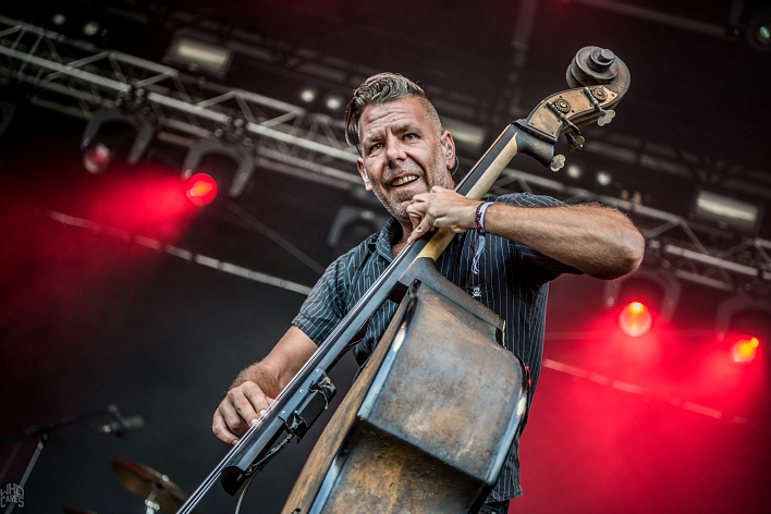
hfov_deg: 35.1
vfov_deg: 23.8
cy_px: 255
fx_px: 1221
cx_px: 384
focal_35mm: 57
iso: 125
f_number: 2.8
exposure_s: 1/100
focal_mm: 56
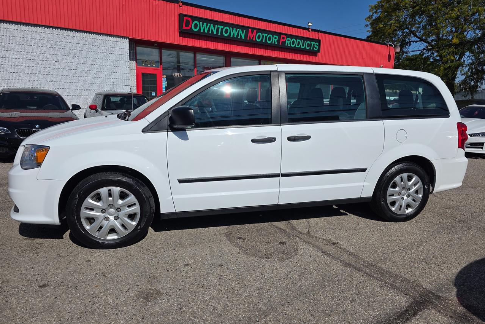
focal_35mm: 24
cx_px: 242
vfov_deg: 53.1
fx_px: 323
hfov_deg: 73.7
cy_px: 157
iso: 50
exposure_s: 1/7944
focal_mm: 6.3
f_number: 1.7
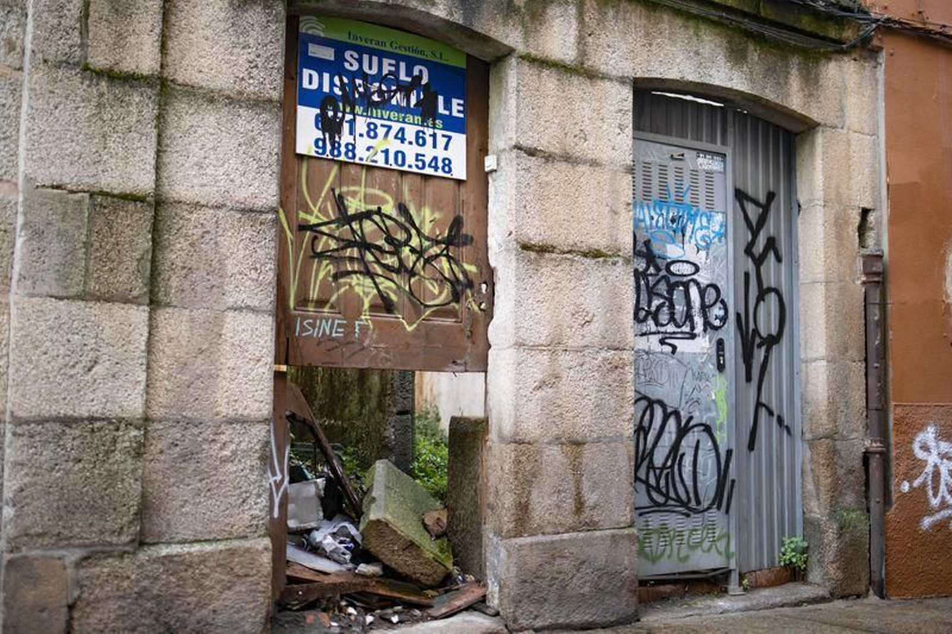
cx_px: 476
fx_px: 925
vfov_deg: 37.8
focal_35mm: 35
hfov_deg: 54.4
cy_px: 317
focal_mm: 35
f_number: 2
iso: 320
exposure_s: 1/640
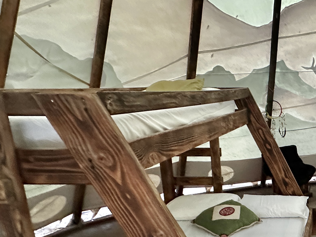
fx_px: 329
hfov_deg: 42.1
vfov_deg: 38.9
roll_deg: -0.1
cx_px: 336
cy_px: 169
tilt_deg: -13.7
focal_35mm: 36
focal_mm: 2.22
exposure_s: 1/60
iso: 1000
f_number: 2.2
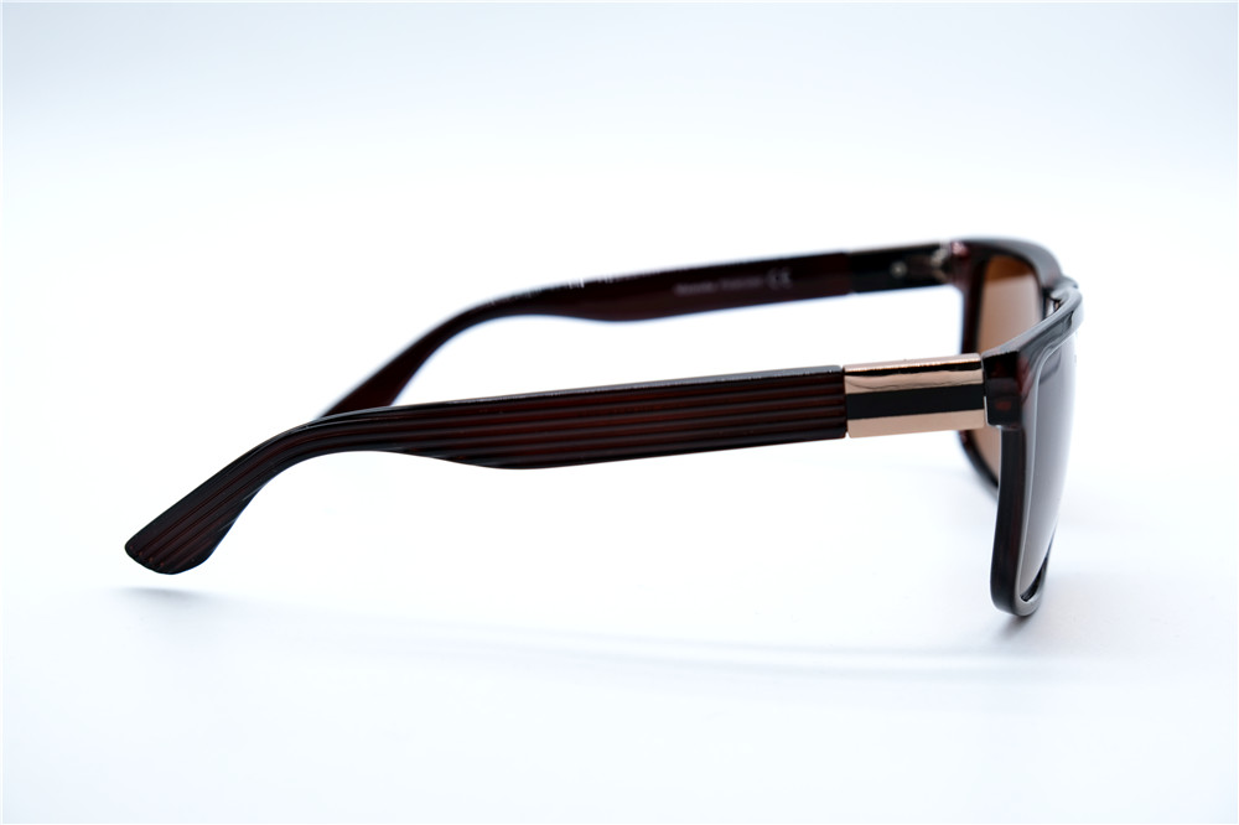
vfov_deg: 23.0
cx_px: 620
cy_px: 412
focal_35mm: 59
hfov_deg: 33.9
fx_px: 2030
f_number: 5.6
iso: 160
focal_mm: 39
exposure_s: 1/125
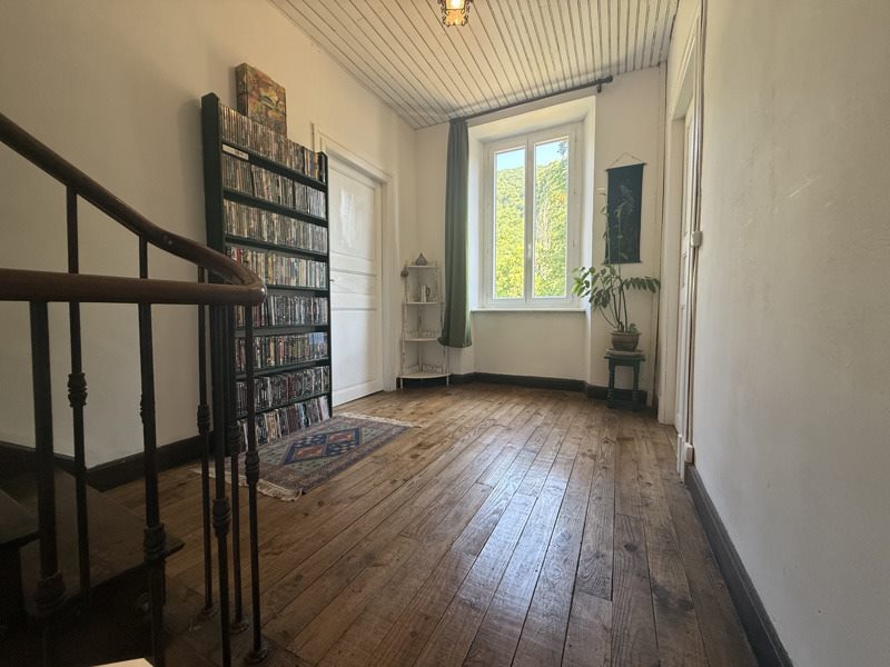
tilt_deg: -2.5
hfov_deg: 102.1
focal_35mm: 14
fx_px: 360
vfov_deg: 85.7
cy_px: 334
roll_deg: -0.5
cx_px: 445
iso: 250
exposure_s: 1/100
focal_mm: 2.22
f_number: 2.2
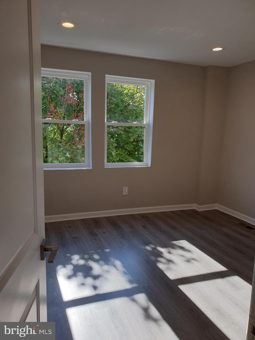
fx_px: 255
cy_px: 170
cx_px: 128
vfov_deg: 67.3
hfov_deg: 53.1
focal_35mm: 26
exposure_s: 1/285
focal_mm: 4.3
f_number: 2.4
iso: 50
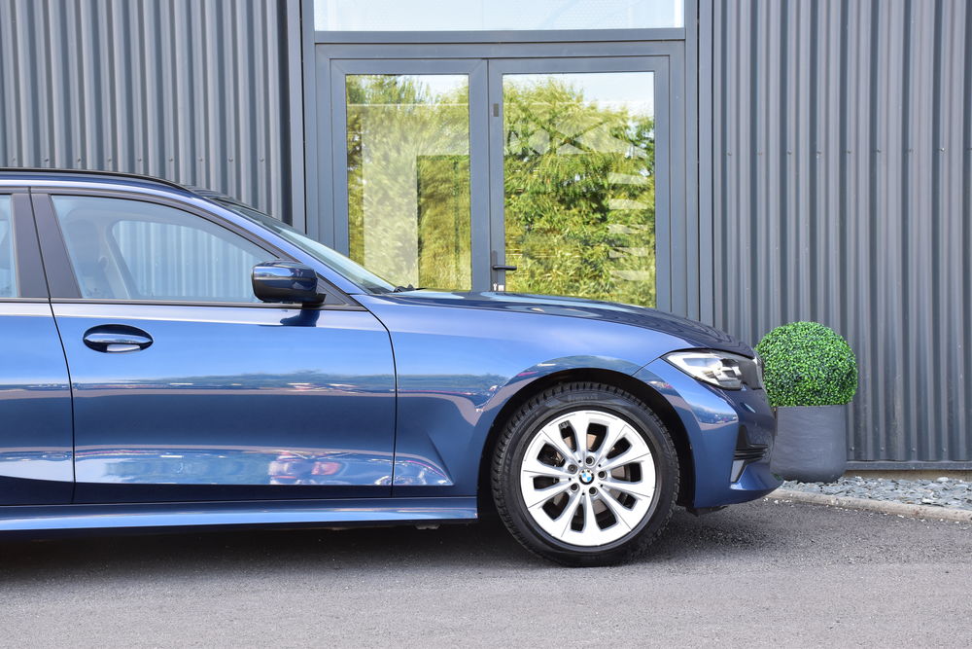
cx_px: 486
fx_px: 1823
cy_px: 324
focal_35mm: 68
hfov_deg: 29.9
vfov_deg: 20.2
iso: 450
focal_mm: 45
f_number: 8
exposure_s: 1/60
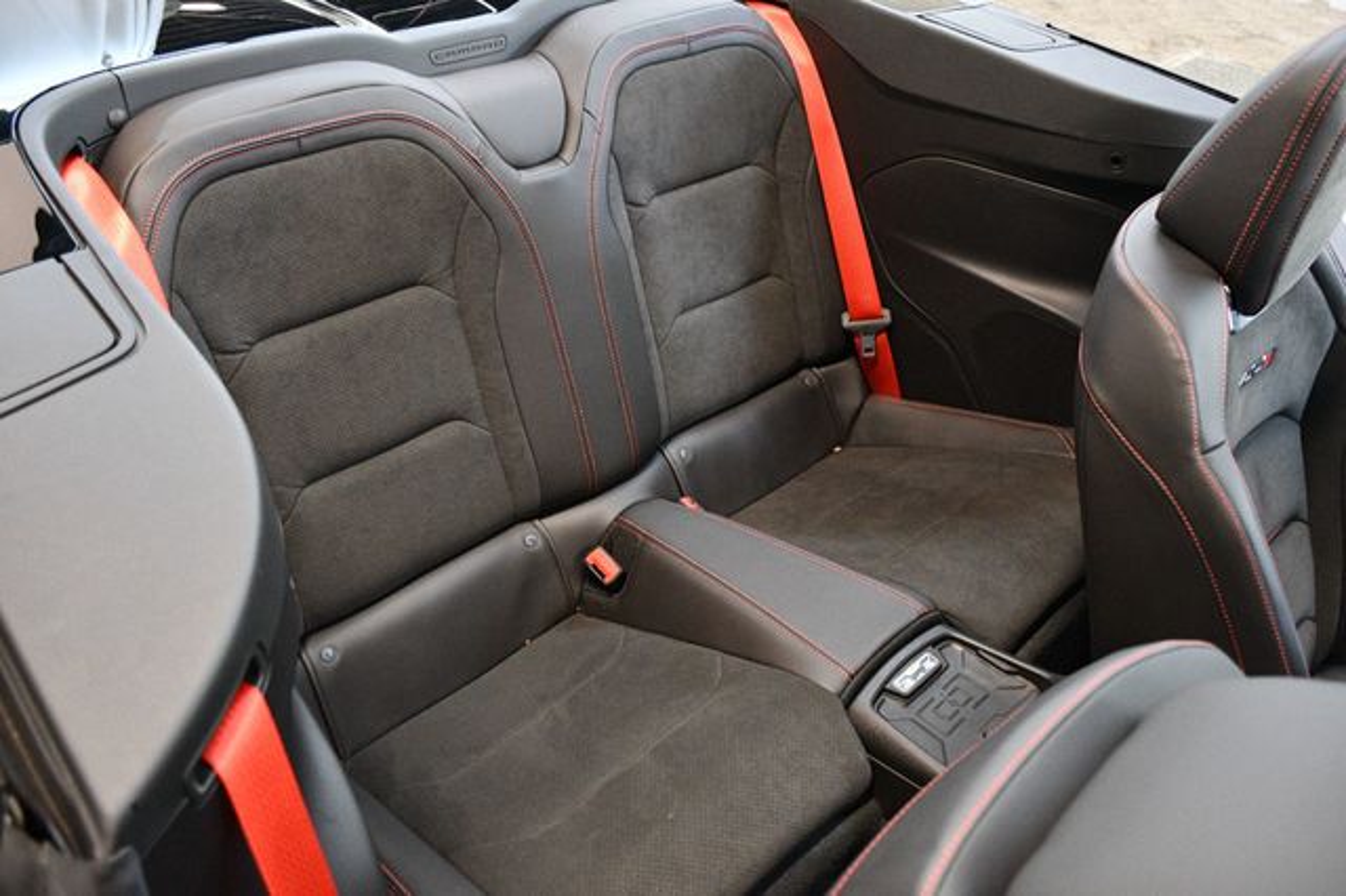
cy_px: 448
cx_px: 673
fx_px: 1121
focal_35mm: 30
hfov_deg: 62.0
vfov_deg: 43.6
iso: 3200
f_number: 3.5
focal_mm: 20
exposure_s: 1/80
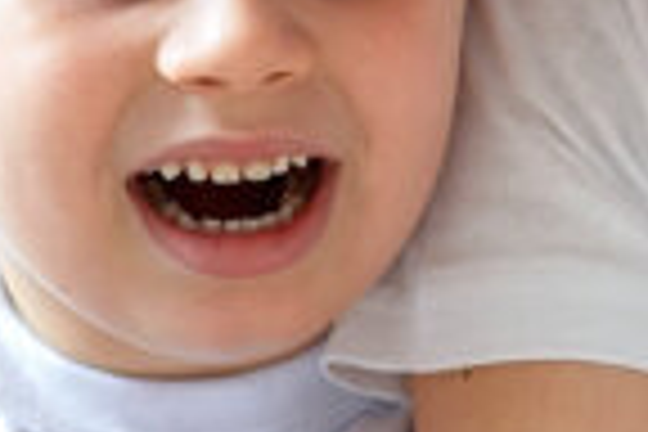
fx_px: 6120
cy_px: 153
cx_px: 1015
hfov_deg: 6.0
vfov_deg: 4.0
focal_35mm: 340
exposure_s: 1/200
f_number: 2.5
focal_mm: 50
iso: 100
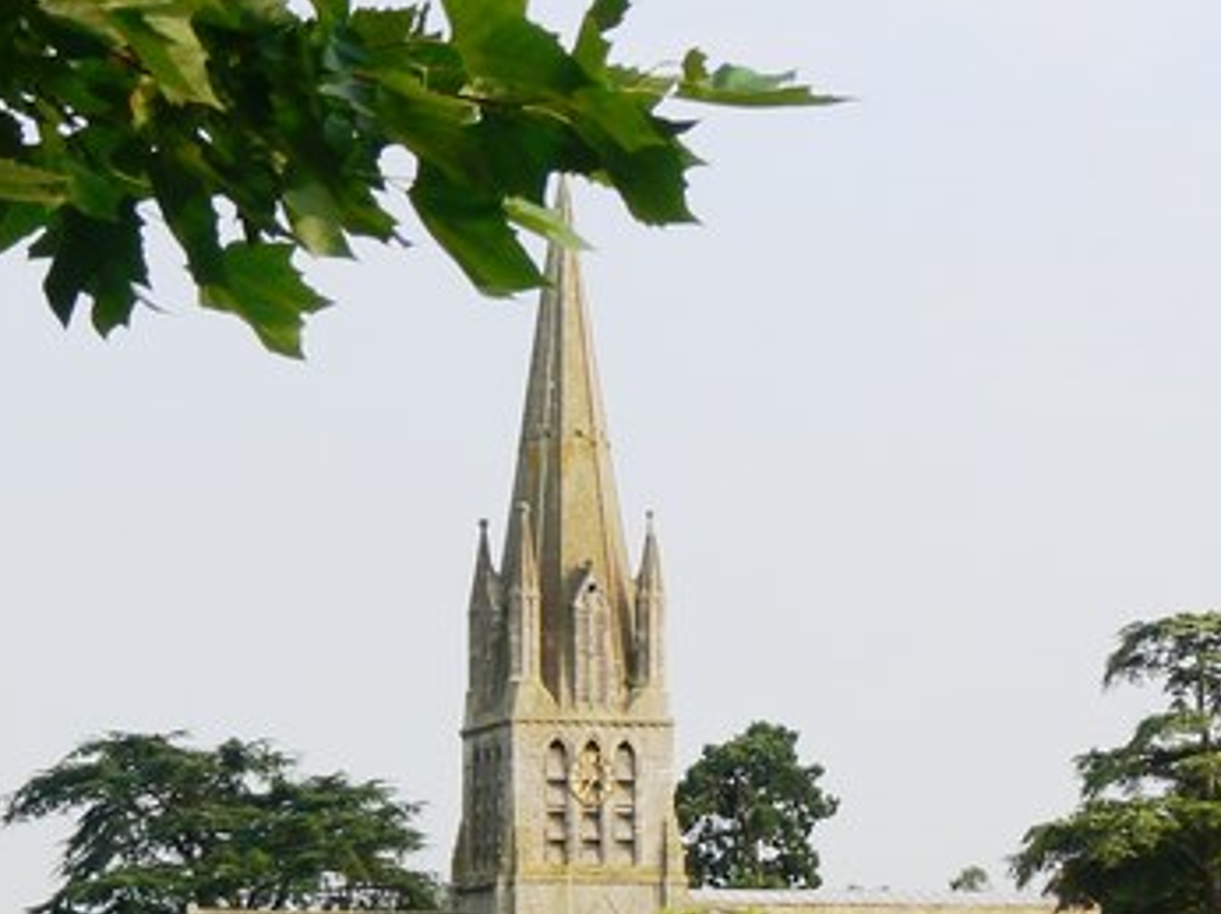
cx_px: 579
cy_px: 716
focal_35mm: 137
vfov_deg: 10.8
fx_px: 4829
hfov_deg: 14.4
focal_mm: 12.4
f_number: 5.6
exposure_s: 1/250
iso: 80
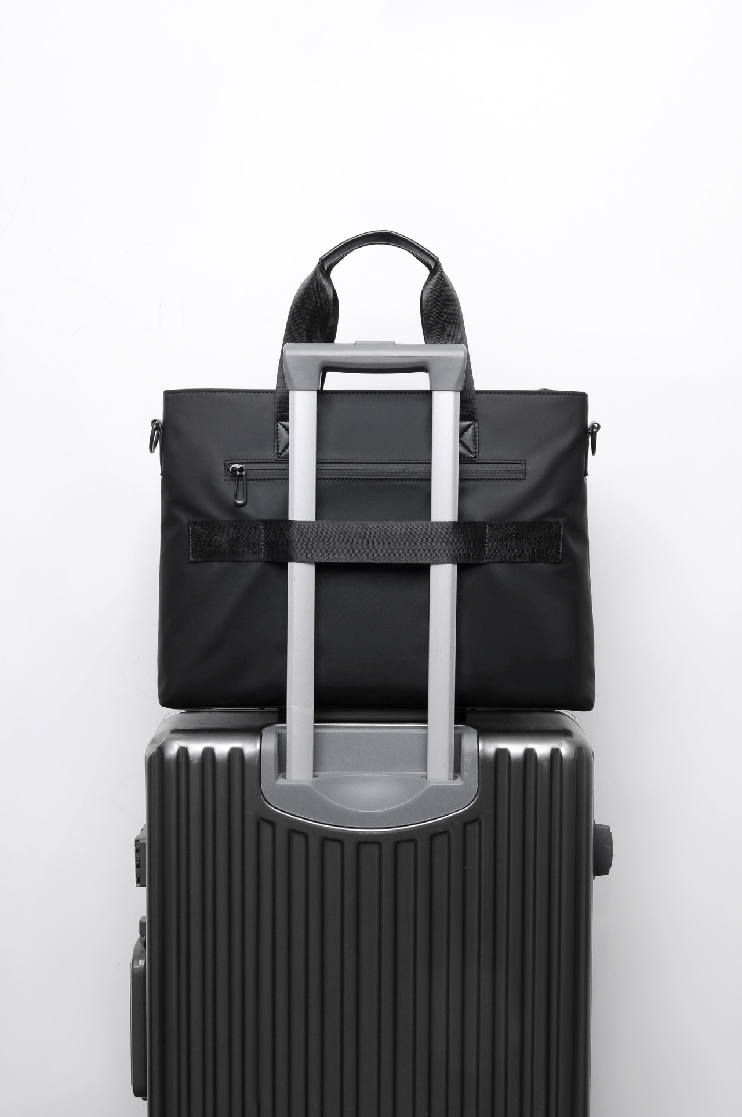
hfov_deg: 28.0
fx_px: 1488
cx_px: 371
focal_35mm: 48
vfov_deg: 41.2
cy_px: 558
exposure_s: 1/125
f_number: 13
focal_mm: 32
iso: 250
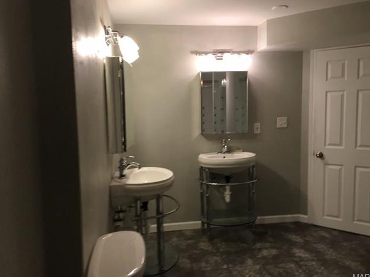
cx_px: 189
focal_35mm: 30
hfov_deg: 60.0
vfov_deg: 46.8
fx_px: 321
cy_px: 140
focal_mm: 4.15
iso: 64
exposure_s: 1/30
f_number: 2.2
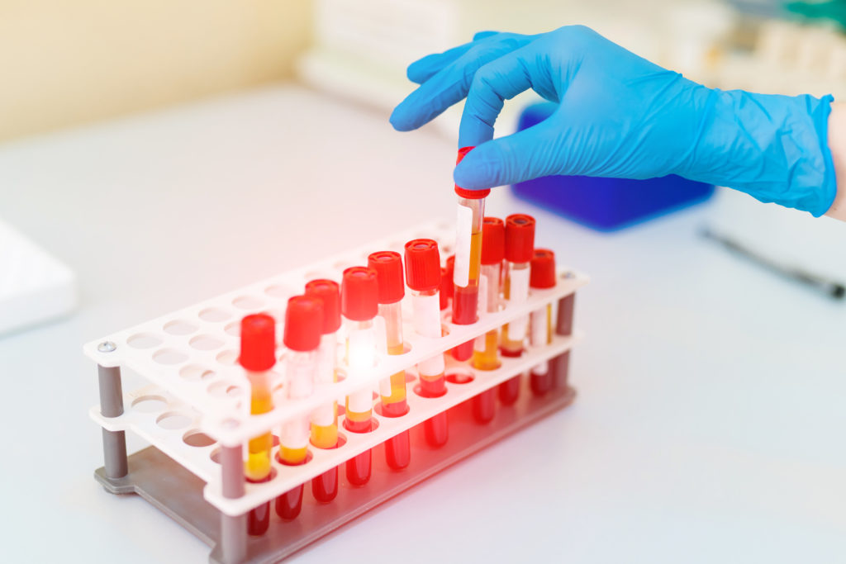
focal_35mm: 50
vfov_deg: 27.0
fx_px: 1175
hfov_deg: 39.6
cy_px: 282
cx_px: 423
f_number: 2
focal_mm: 50
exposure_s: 1/200
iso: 500
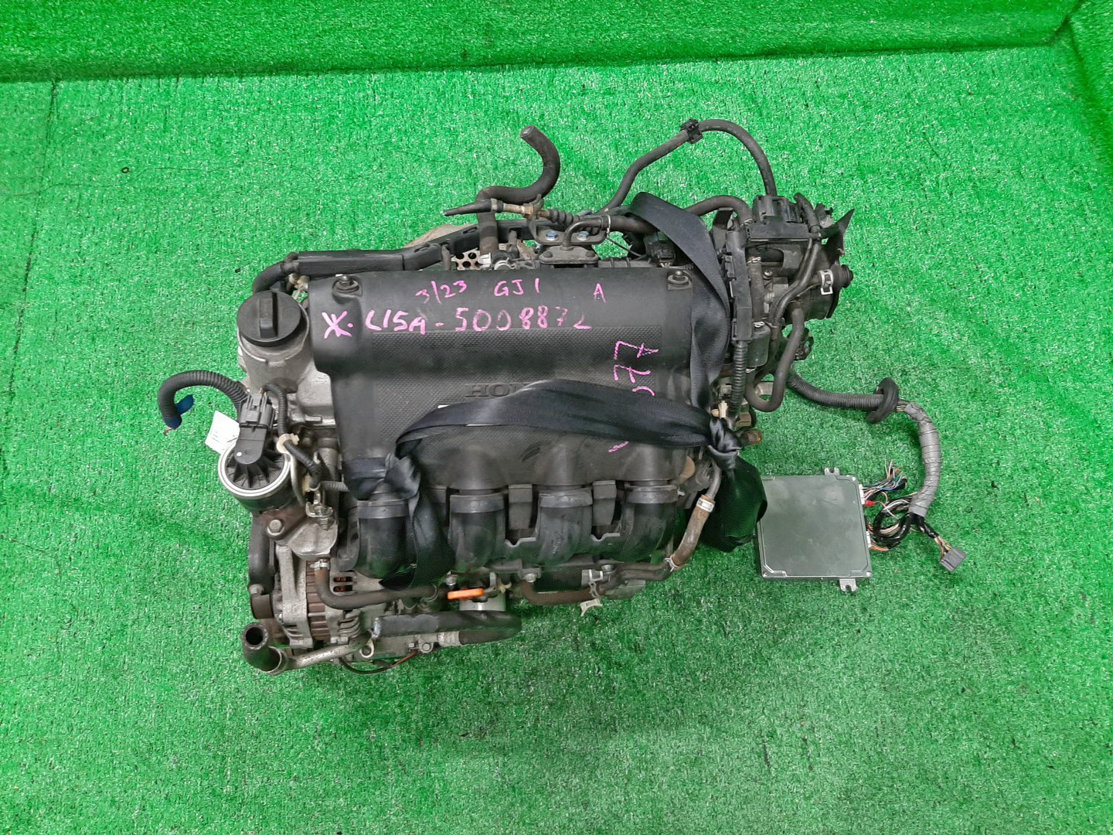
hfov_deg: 67.3
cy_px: 418
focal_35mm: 26
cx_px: 556
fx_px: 836
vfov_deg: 53.1
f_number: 1.7
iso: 184
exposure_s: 1/50
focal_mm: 3.93
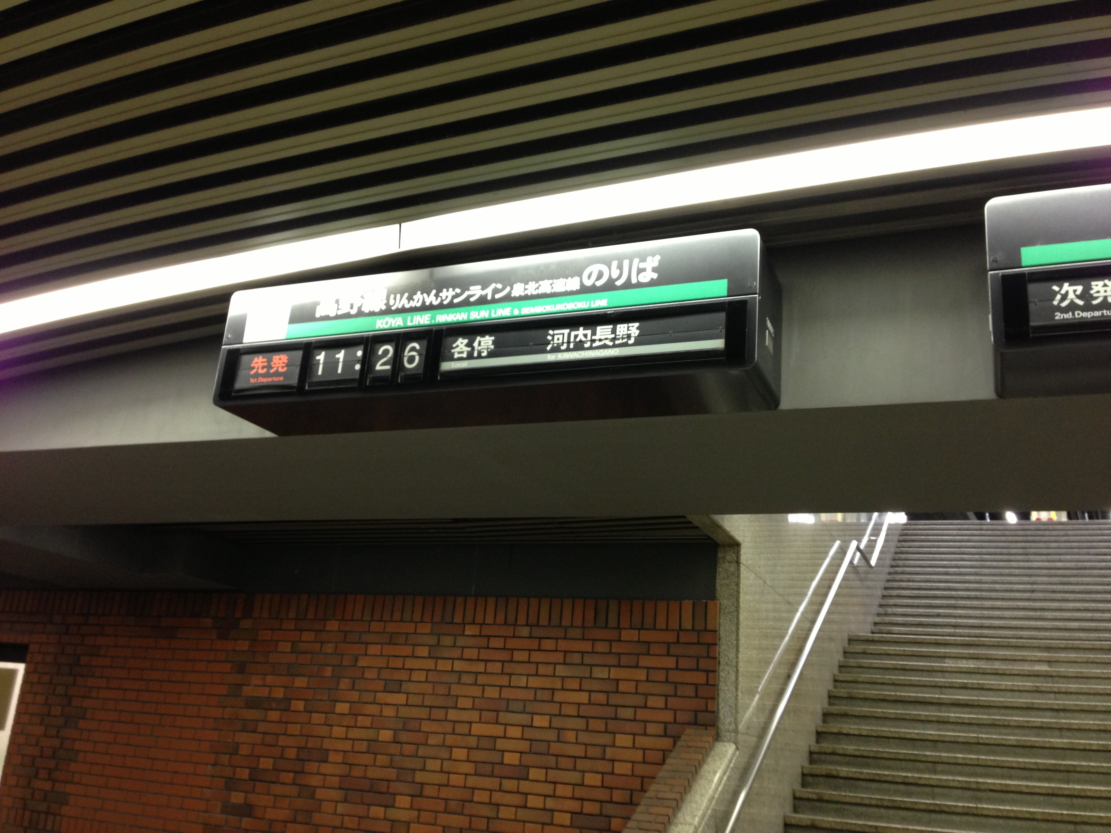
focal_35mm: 33
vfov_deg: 42.9
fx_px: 1059
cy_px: 416
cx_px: 556
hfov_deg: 55.4
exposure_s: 1/20
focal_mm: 4.13
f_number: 2.4
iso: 125
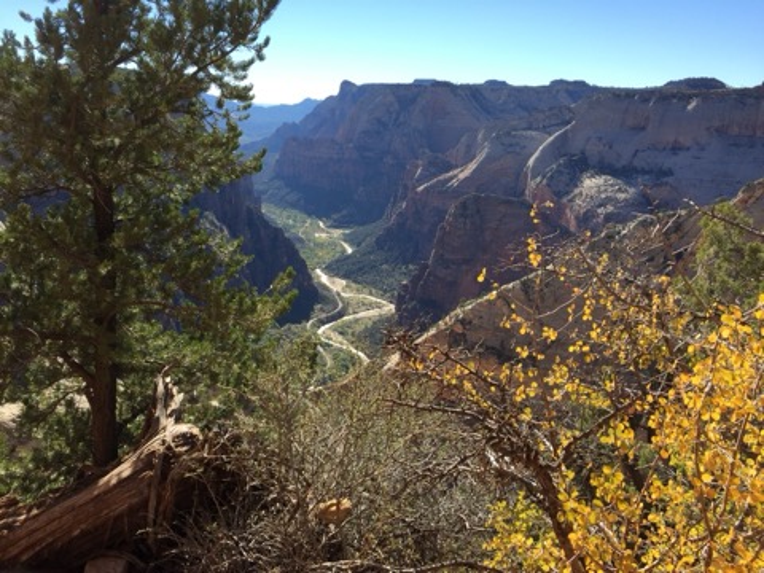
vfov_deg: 48.2
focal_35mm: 29
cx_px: 382
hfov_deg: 61.7
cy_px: 286
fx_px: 640
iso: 32
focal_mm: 4.15
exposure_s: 1/1199
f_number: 2.2
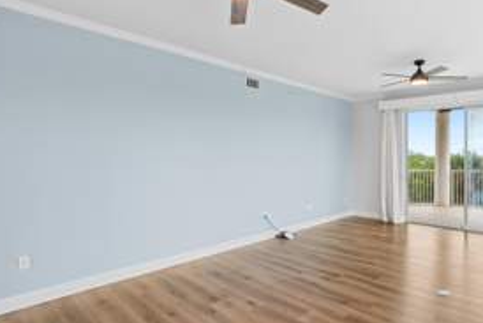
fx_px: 282
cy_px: 155
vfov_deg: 59.5
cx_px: 316
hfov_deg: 78.9
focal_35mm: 21
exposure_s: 1.3
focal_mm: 12
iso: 100
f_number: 9
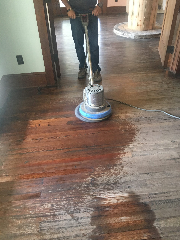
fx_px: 201
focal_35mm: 29
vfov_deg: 61.7
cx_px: 90
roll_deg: +2.2
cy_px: 120
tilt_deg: -36.8
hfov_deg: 48.2
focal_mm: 4.15
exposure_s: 1/30
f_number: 2.2
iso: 125
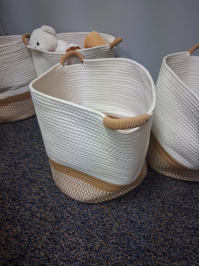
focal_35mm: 26
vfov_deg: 67.3
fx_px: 199
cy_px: 133
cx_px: 100
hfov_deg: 53.1
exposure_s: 1/50
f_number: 1.8
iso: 500
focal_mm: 3.98
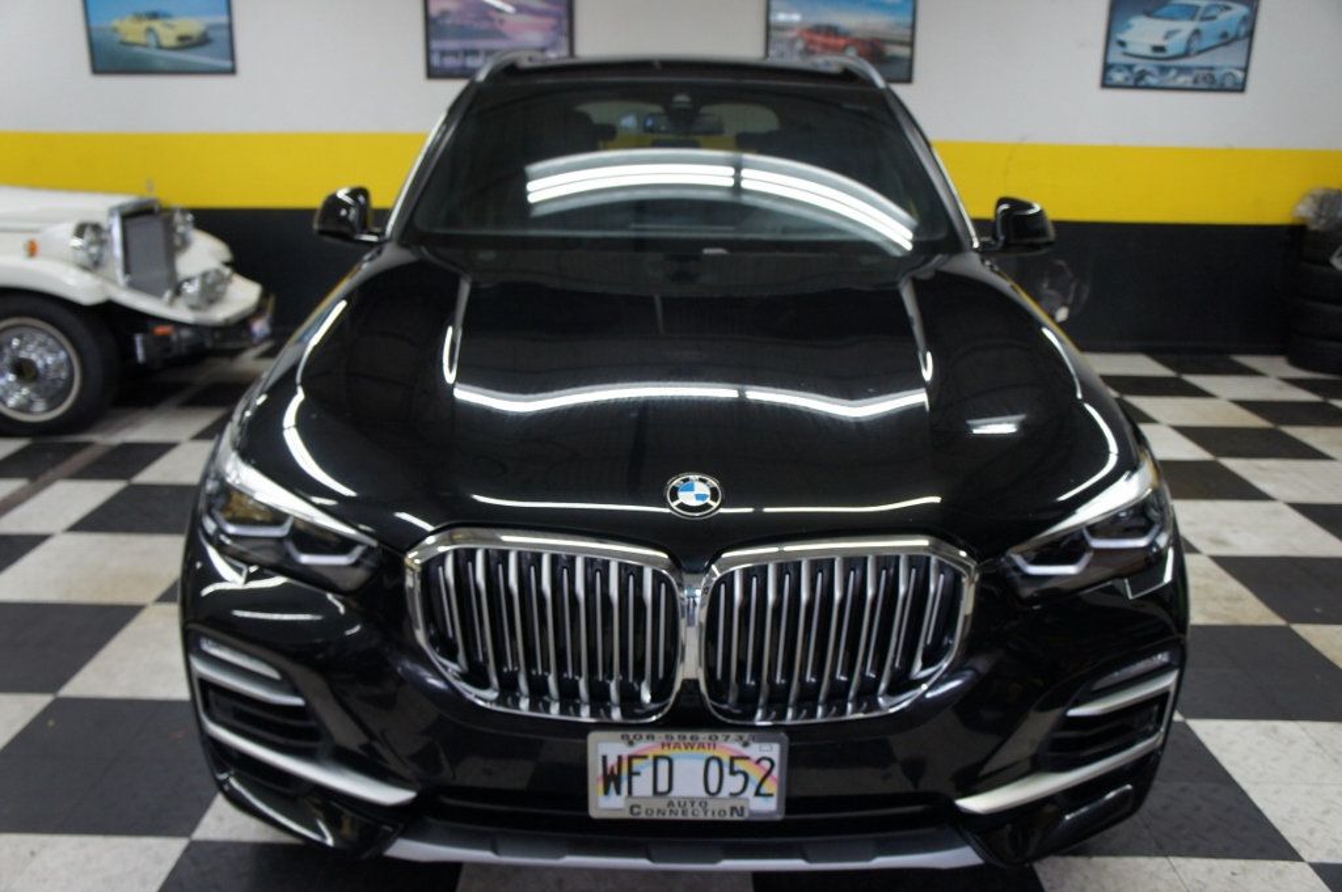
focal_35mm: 30
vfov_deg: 43.5
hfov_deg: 62.0
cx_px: 671
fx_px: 1117
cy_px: 446
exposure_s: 1/100
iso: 800
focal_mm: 20
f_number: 4
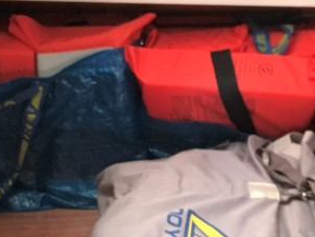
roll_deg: -0.7
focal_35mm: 99
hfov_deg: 19.7
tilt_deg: -20.5
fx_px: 901
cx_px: 226
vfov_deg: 14.9
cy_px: 186
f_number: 2.2
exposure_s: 1/25
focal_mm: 4.15
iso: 200
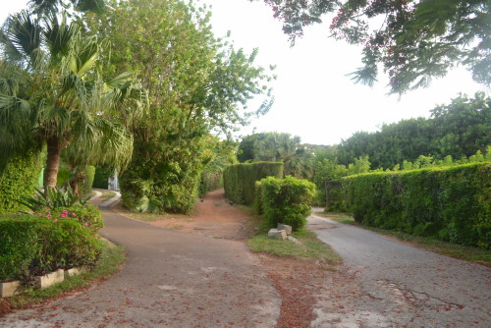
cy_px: 164
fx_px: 368
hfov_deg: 67.4
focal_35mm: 27
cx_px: 246
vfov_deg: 48.0
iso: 160
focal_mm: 18
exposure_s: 1/125
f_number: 4
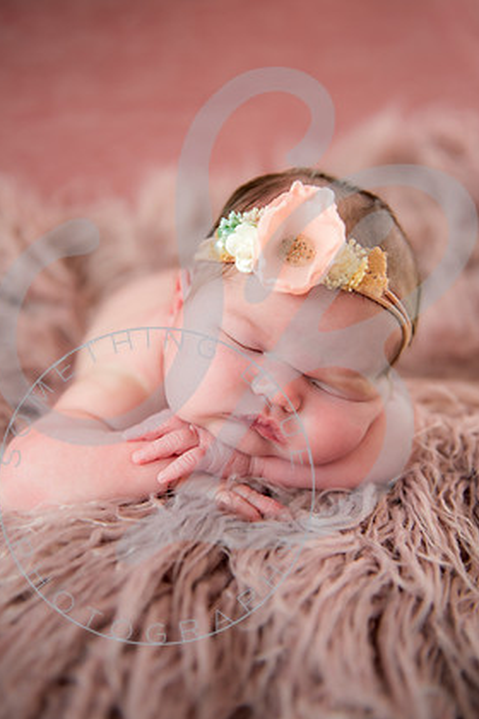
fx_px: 898
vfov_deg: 43.6
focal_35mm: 45
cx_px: 233
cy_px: 356
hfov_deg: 29.9
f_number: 2.8
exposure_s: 1/125
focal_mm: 42
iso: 800
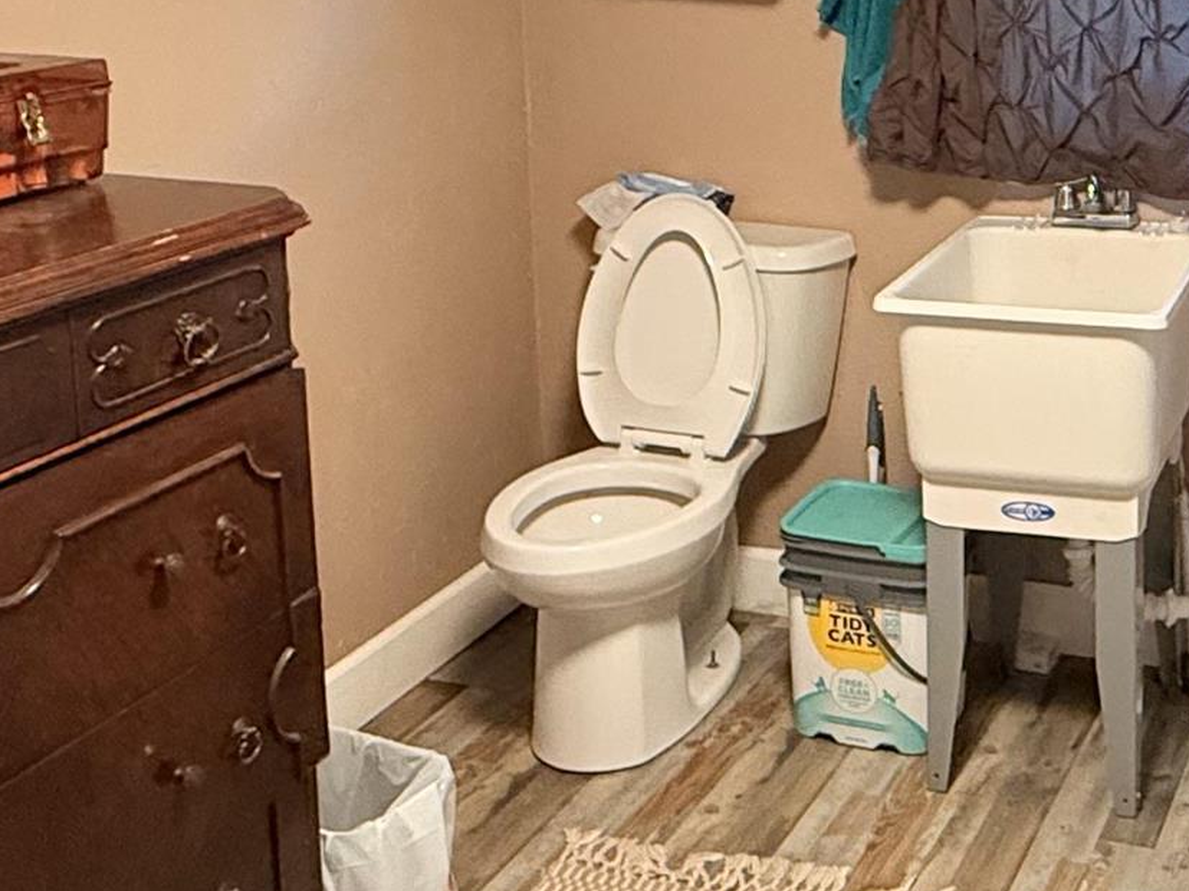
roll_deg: -0.2
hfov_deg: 34.7
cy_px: 148
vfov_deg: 27.3
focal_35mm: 52
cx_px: 1070
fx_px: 1786
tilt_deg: -10.0
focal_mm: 2.22
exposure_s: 1/60
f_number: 2.2
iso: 500
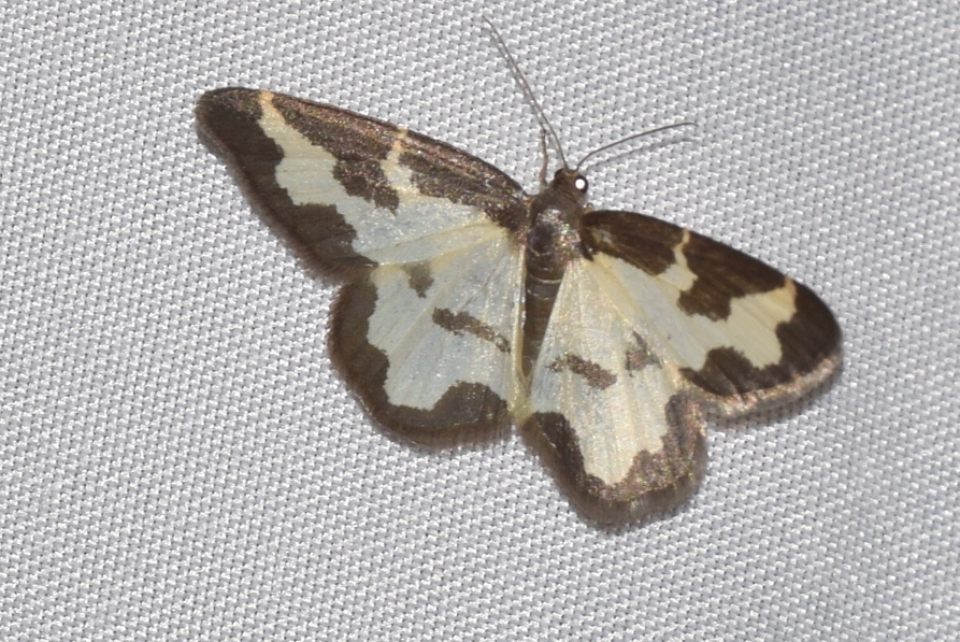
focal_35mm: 225
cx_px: 493
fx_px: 6005
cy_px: 336
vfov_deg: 6.1
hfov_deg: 9.1
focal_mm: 140
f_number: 13
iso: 100
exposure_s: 1/160
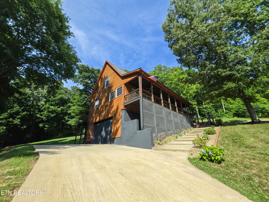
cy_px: 101
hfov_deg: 106.2
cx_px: 134
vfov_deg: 89.9
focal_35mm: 13
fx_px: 101
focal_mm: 2.2
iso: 16
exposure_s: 1/588
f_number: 1.9
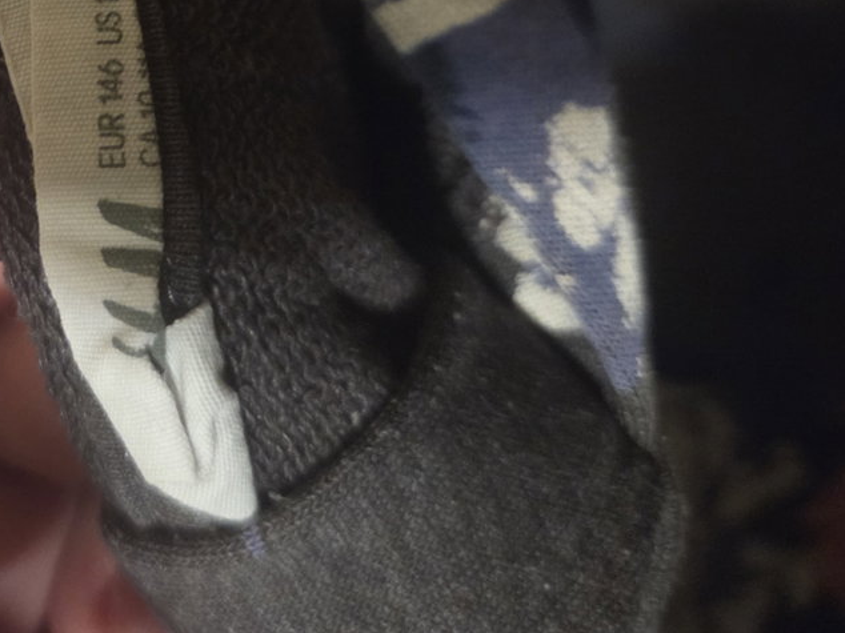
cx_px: 76
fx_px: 1098
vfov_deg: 30.2
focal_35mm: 45
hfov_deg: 39.0
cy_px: 19
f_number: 1.8
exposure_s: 1/33.3
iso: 1600
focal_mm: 5.4
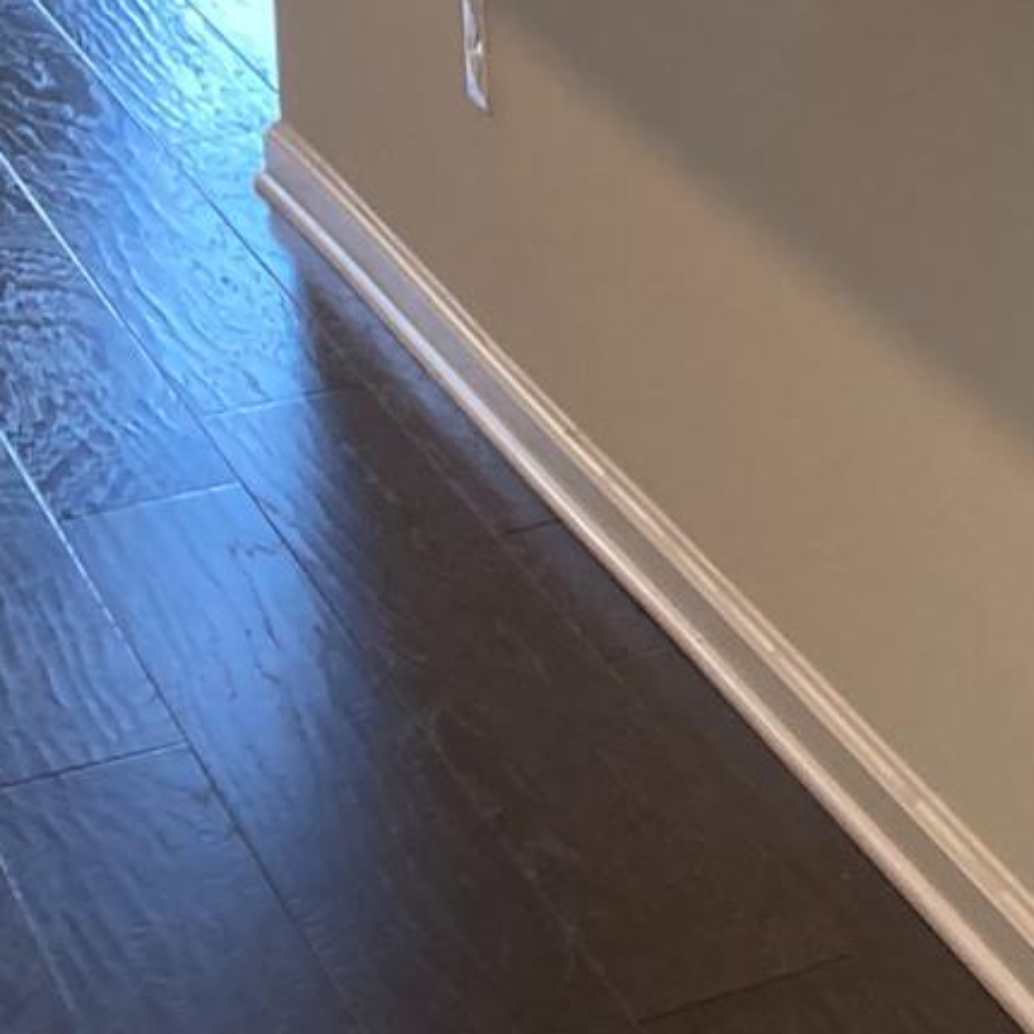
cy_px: -582
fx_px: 3988
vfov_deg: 13.8
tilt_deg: -7.3
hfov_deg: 12.6
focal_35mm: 118
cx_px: 2186
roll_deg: -0.5
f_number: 1.8
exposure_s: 1/60
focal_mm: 3.99
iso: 100
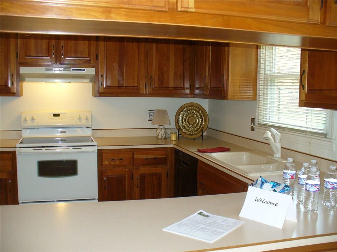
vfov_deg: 38.7
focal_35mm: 37
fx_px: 360
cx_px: 168
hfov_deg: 50.1
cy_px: 126
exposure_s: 1/60
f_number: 2.8
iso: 200
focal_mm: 6.1
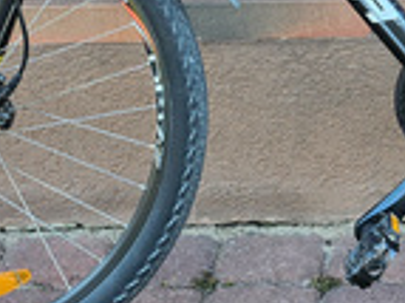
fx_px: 1181
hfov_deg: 19.0
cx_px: 397
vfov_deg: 13.8
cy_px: -136
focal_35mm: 101
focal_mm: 5
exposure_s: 1/180
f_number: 1.8
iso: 100
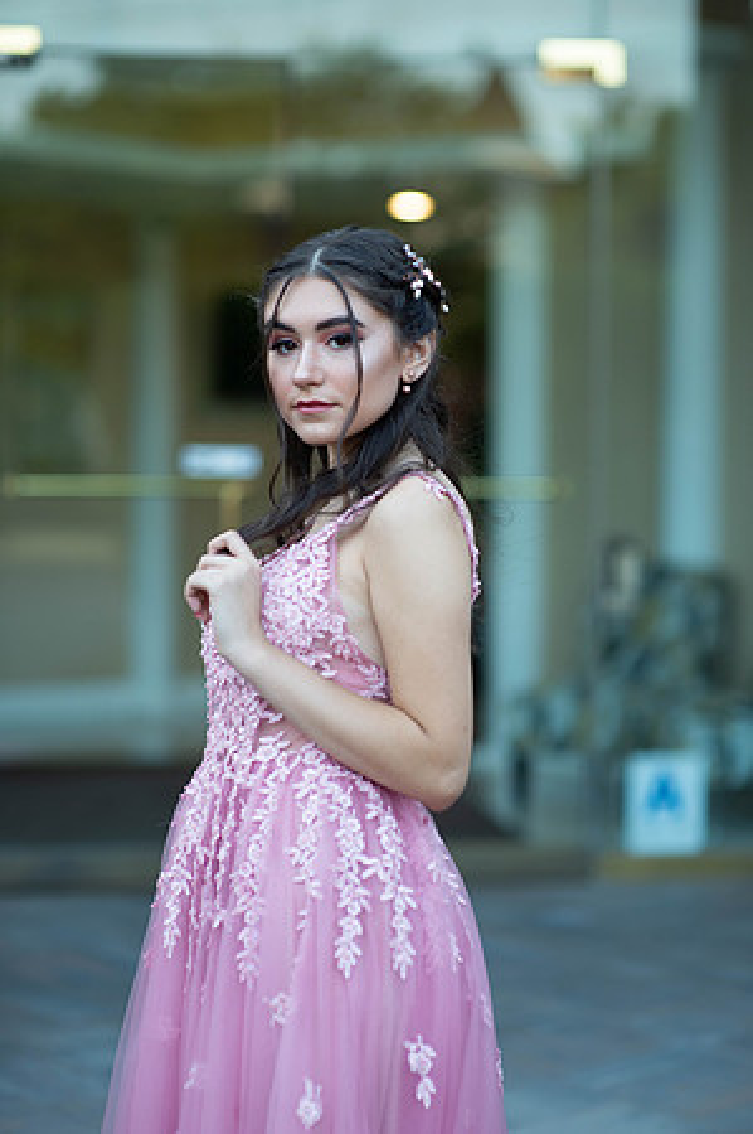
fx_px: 2673
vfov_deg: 23.9
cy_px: 567
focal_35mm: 85
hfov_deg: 16.0
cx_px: 376
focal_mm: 85
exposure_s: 1/640
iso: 250
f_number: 2
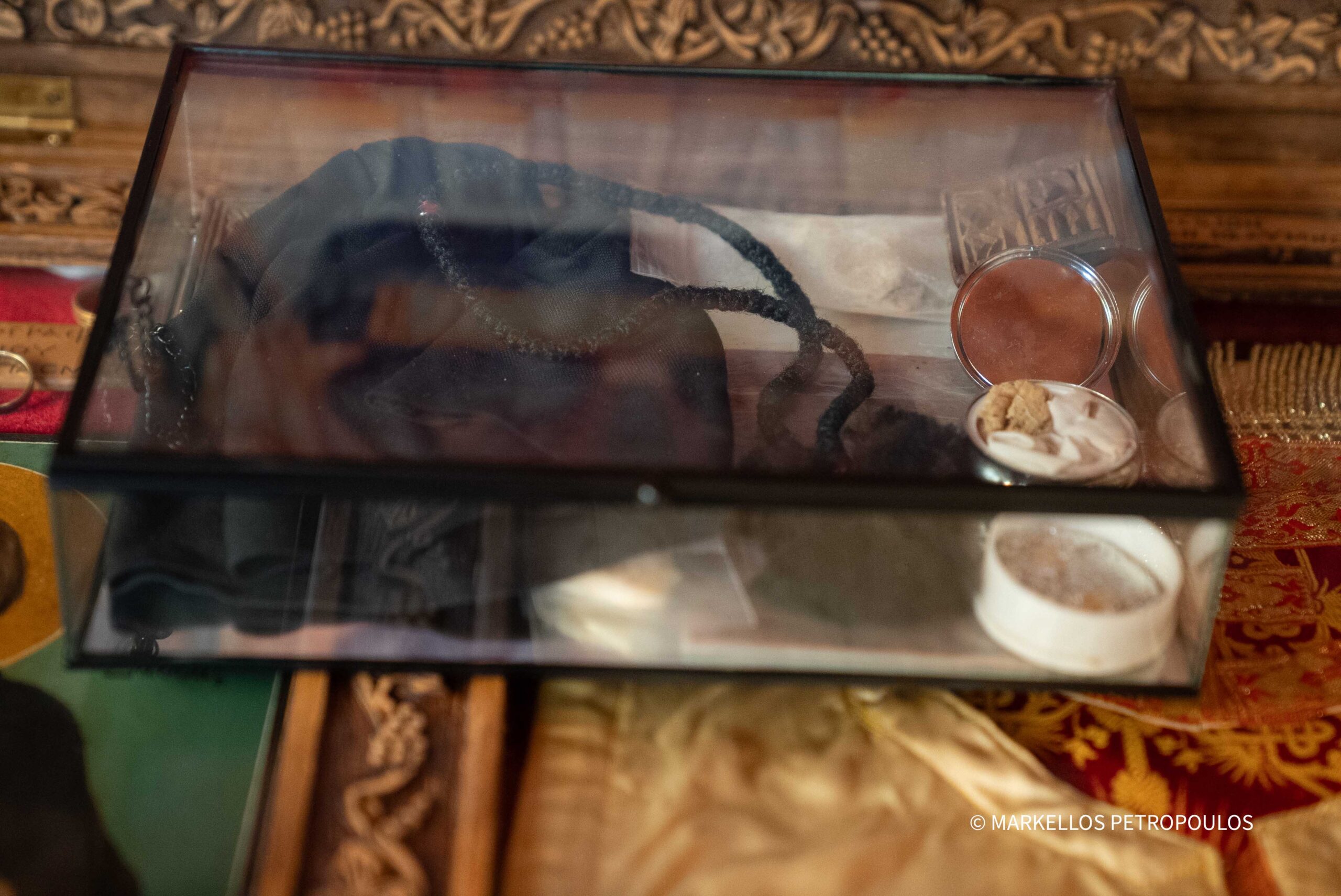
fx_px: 2609
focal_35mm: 70
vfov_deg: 19.5
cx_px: 670
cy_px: 448
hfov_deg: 28.8
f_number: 2.8
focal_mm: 70
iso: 8000
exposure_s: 1/160
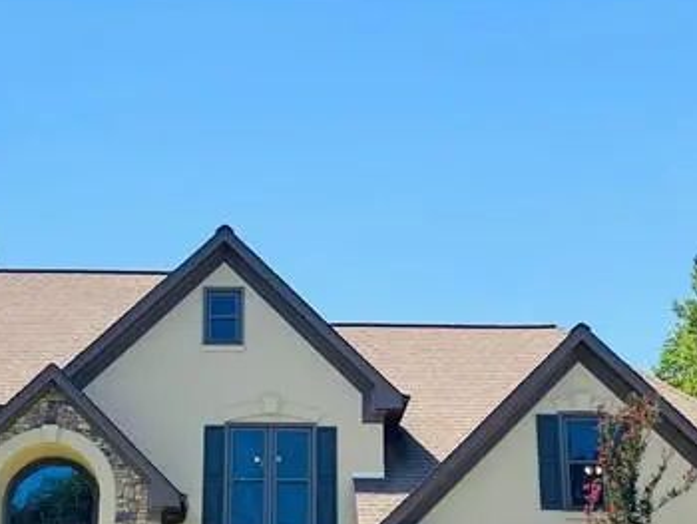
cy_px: 353
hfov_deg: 25.6
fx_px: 1531
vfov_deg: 19.3
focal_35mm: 76
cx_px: 263
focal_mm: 4.25
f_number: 1.8
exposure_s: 1/2105
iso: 32
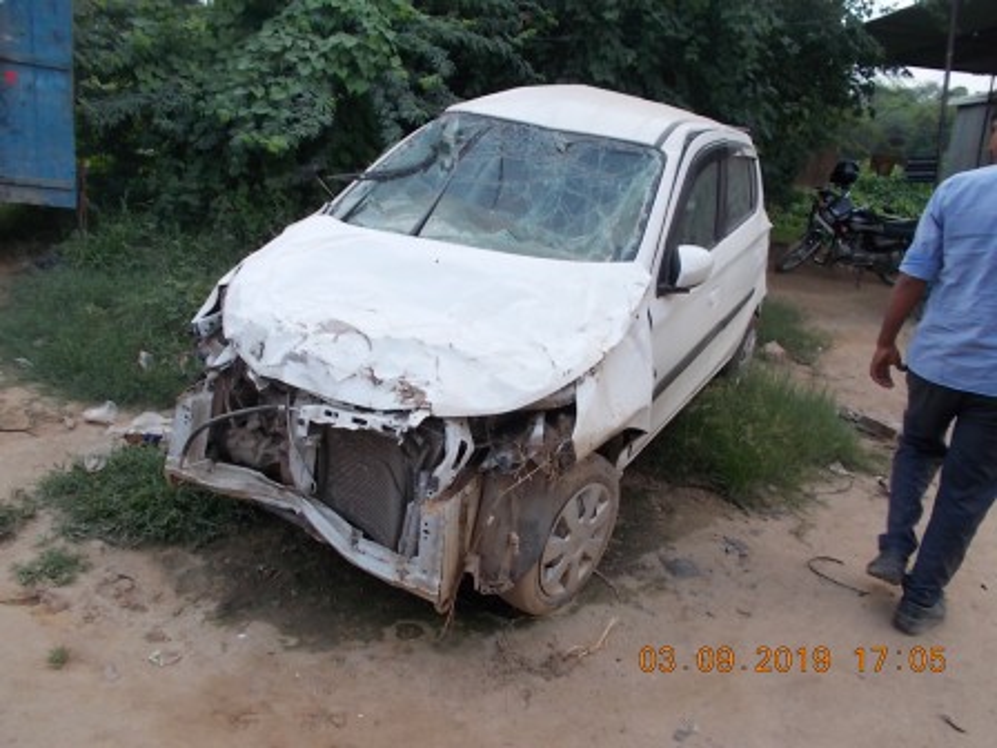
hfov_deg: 67.3
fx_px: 749
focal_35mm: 26
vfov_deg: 53.1
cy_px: 374
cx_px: 498
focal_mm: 4.6
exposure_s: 1/125
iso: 80
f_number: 3.2
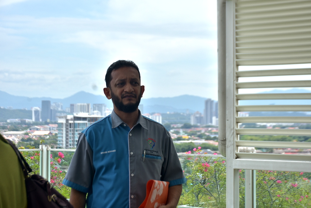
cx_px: 156
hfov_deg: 21.9
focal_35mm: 93
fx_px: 804
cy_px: 104
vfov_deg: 14.7
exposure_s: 1/320
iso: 100
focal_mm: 62
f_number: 8
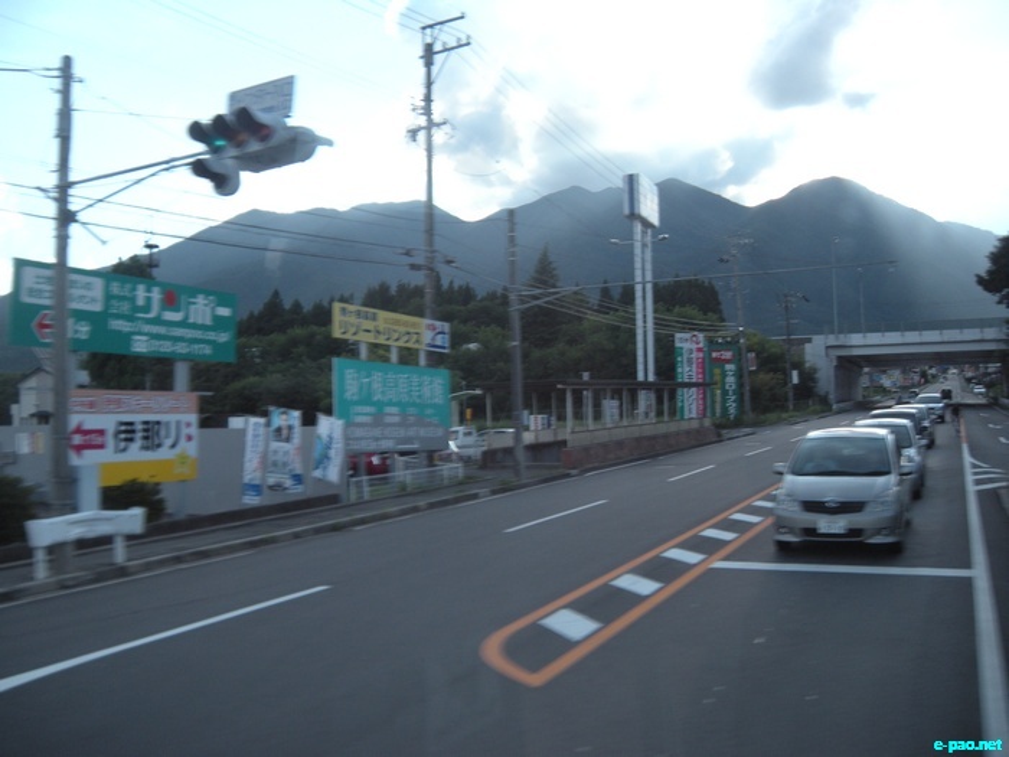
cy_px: 378
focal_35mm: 35
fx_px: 1020
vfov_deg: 40.7
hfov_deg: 52.6
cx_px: 504
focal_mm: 5.9
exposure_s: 1/61.5
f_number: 3.8
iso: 64
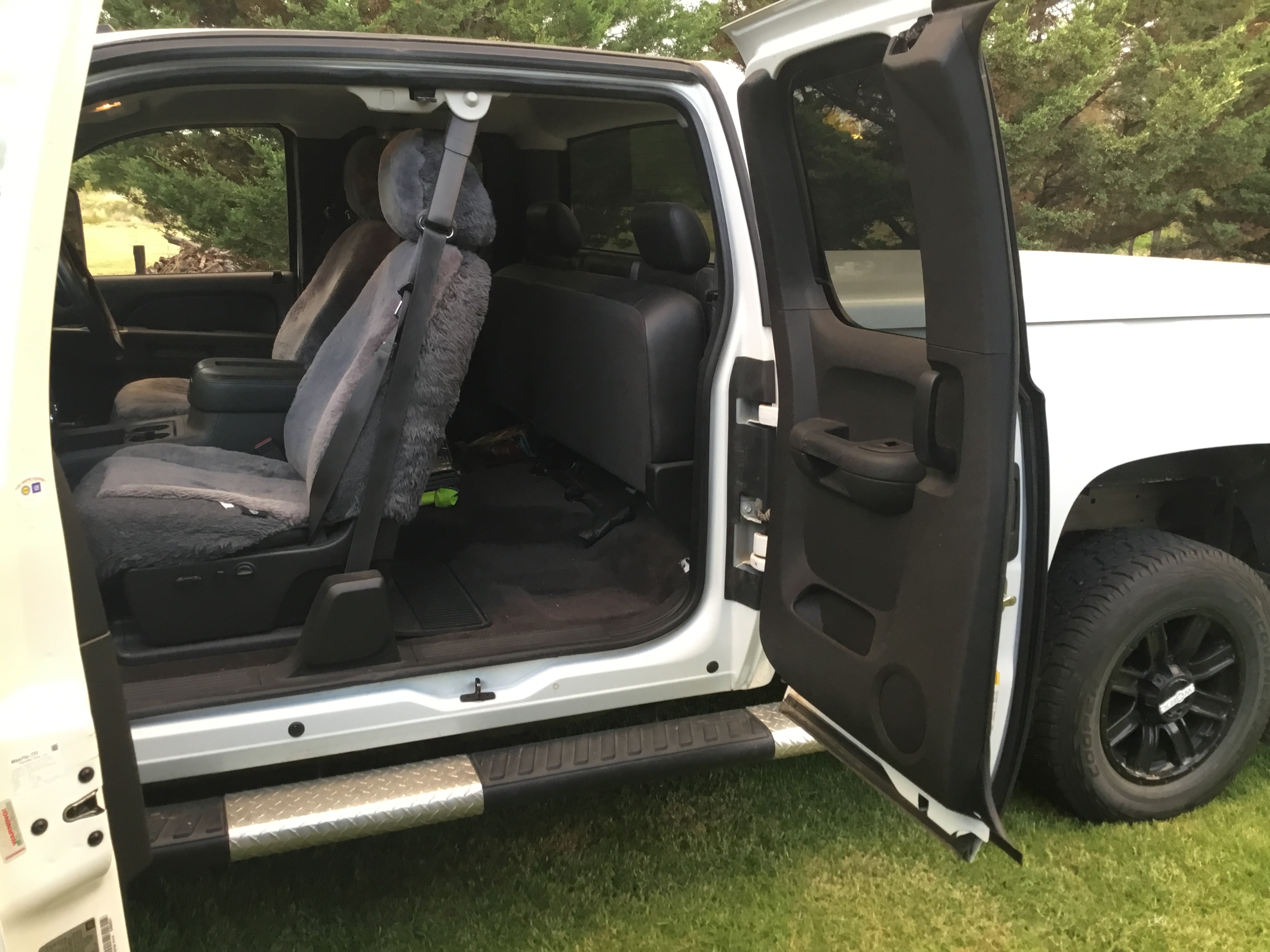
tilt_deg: -12.5
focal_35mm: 31
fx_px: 1137
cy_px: 476
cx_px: 635
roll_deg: -1.4
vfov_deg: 45.4
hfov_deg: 58.4
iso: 80
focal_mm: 3.3
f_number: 2.4
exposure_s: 1/33
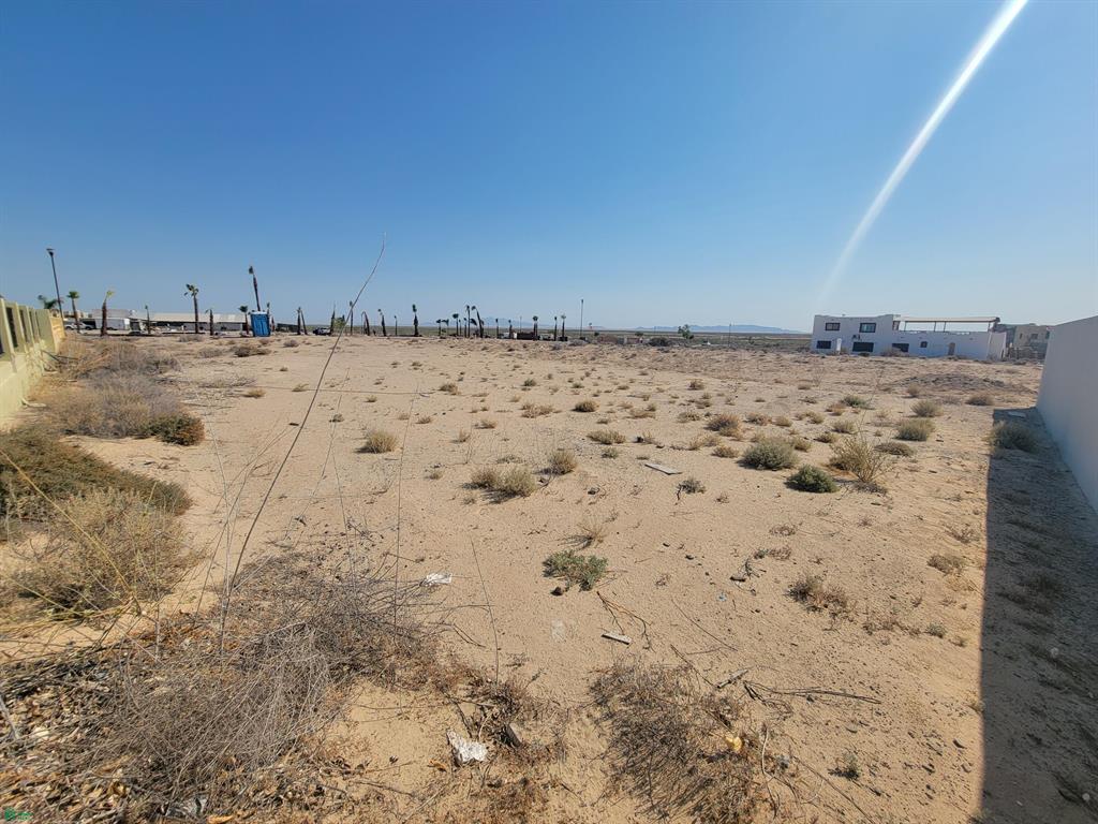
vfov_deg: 89.9
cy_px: 412
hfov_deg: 106.2
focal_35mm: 13
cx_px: 549
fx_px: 412
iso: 50
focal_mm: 2.2
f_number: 2.2
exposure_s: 1/3474
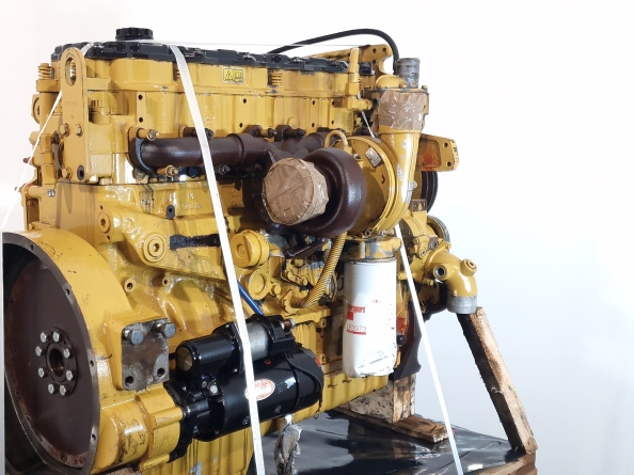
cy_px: 286
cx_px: 219
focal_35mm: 31
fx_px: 568
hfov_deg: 57.3
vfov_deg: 45.2
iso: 80
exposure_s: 1/50
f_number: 1.8
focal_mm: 6.4
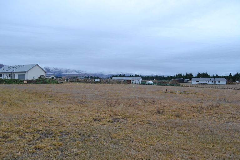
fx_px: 180
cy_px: 80
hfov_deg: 67.4
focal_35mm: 27
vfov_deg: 47.9
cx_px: 120
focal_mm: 18
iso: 100
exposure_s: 1/160
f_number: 6.3
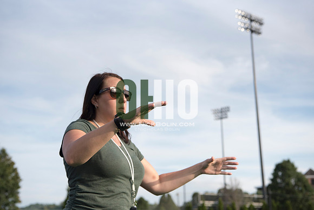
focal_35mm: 56
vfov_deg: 24.2
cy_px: 105
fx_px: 489
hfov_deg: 35.6
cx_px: 157
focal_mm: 56
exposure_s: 1/3200
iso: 800
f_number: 5.6
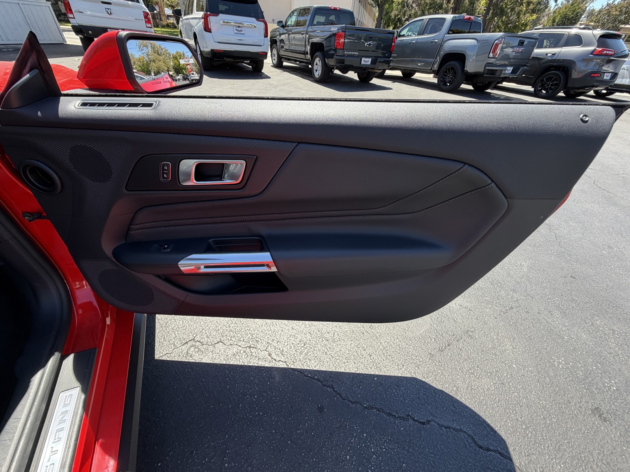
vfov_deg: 85.7
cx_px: 315
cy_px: 236
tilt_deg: -39.1
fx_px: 255
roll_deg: -3.4
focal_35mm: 14
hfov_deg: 102.1
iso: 64
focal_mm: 2.22
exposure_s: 1/448
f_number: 2.2
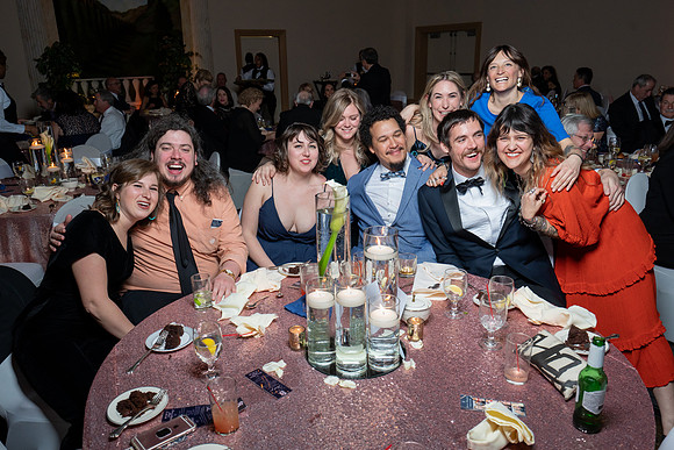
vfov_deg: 45.5
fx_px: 537
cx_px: 322
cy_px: 225
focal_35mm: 29
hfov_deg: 64.2
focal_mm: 27
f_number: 5.6
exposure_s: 1/200
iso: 1250
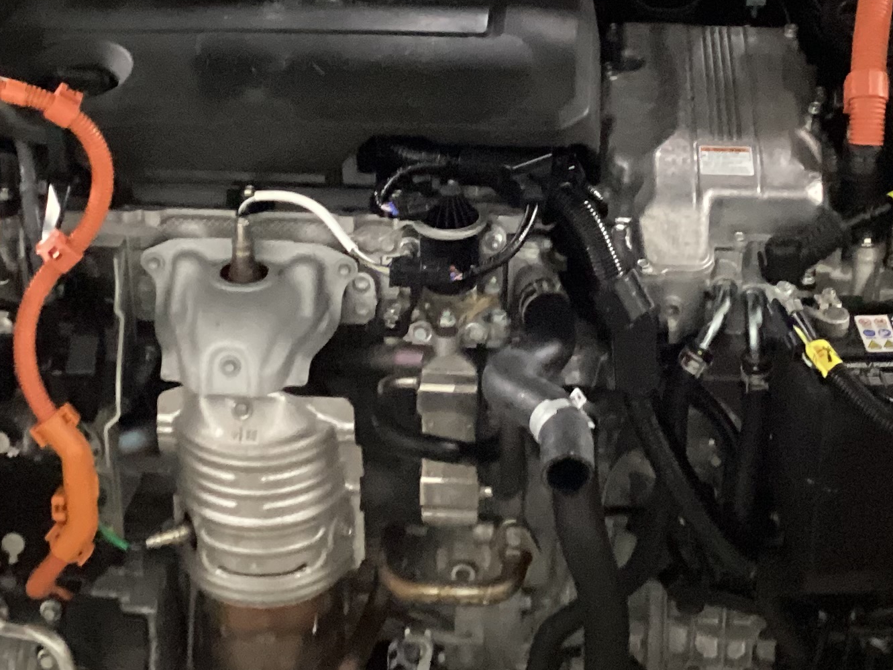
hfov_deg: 25.7
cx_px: 435
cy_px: 231
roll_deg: +1.5
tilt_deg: -31.8
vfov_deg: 19.3
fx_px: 1961
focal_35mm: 76
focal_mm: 3.3
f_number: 2.4
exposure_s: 1/17
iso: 640
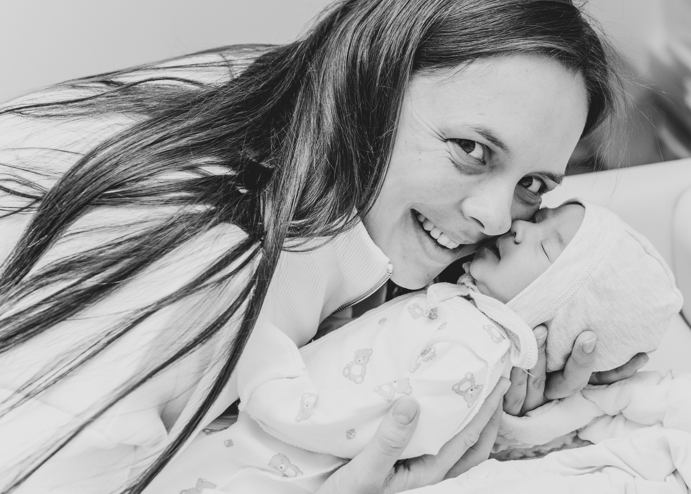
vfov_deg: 19.2
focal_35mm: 74
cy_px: 192
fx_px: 1460
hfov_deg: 26.4
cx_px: 484
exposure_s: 1/160
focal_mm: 50
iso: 200
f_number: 4.5
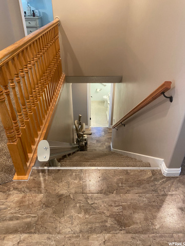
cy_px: 123
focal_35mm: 26
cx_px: 92
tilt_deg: -32.9
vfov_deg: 67.3
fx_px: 185
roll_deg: -0.1
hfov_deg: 53.1
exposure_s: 1/60
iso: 200
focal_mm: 4.25
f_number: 1.8
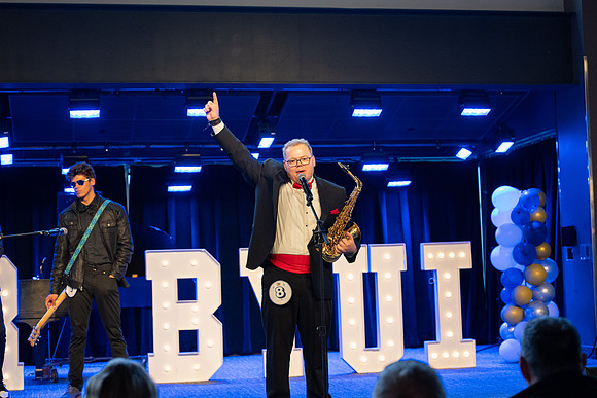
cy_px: 199
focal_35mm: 70
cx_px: 298
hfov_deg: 28.8
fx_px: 1161
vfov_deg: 19.5
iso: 4000
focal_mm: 70
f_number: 3.5
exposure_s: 1/125
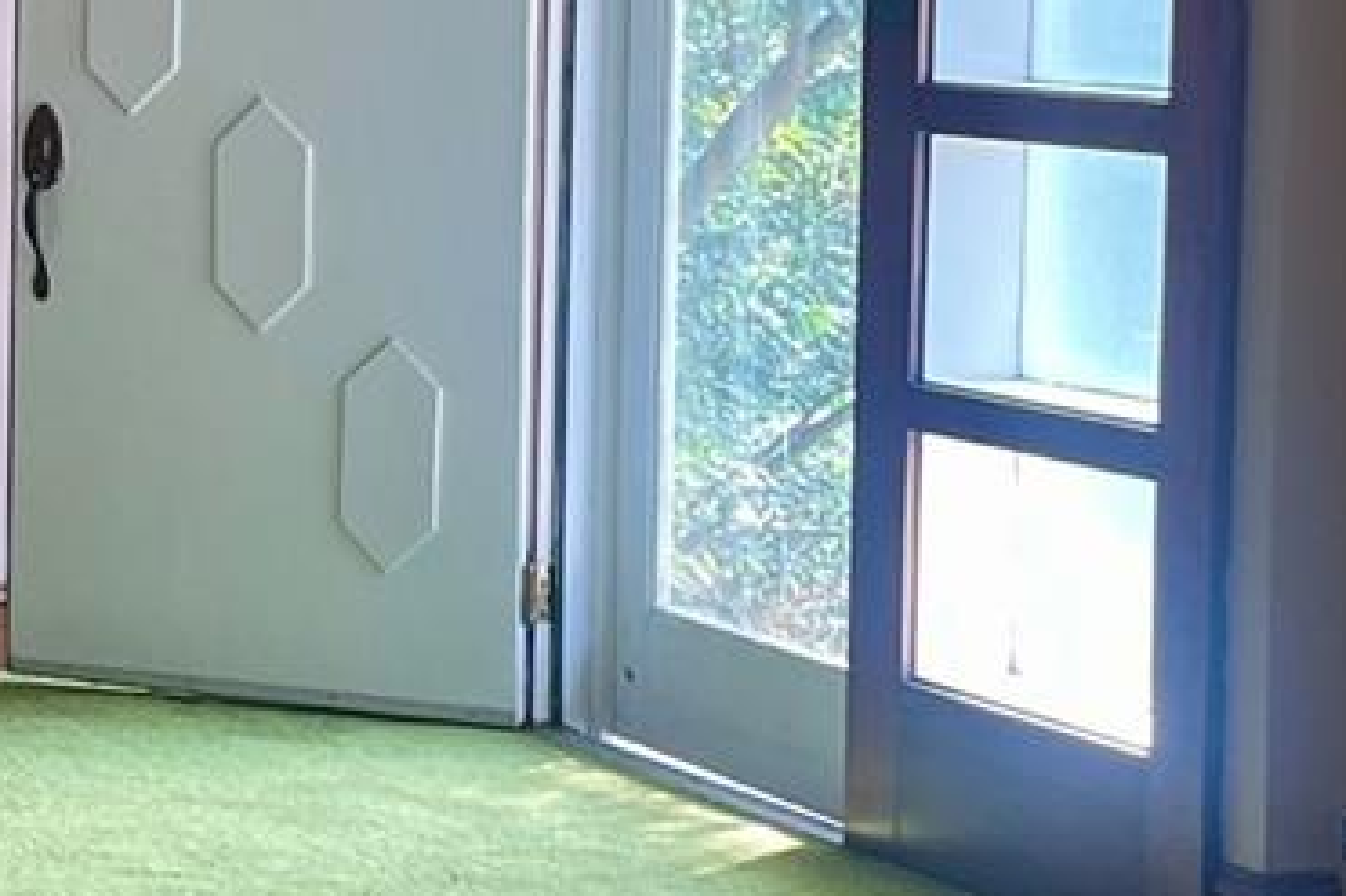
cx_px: -370
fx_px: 4185
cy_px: 167
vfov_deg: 12.2
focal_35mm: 112
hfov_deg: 17.2
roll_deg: -0.8
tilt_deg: -3.4
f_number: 1.6
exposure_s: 1/121
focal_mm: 4.2
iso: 100
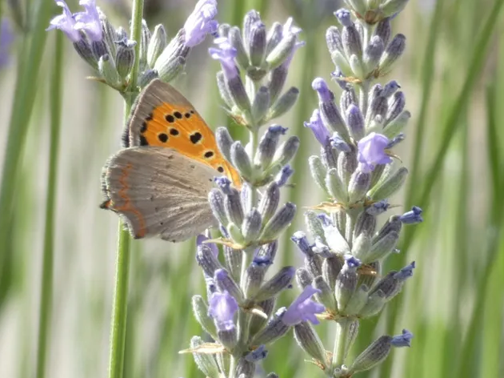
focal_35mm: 186
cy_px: 191
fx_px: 2707
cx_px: 253
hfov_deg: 10.6
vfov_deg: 8.0
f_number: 5.5
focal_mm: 32.7
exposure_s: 1/100
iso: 80
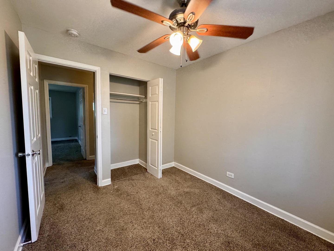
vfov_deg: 85.7
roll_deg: -1.4
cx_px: 167
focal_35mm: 14
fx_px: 135
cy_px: 126
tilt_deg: -4.2
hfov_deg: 102.1
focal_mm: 2.22
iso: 250
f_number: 2.2
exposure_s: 1/60
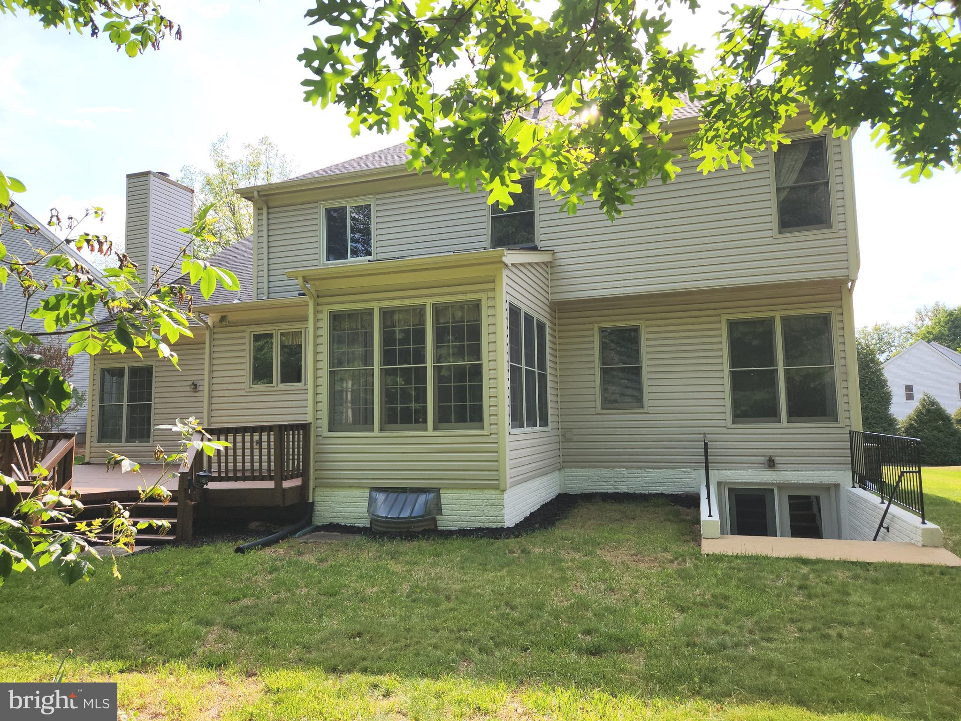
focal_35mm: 23
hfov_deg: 73.9
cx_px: 480
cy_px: 360
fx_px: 639
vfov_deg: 58.9
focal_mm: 5.4
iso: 20
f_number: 1.8
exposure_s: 1/957
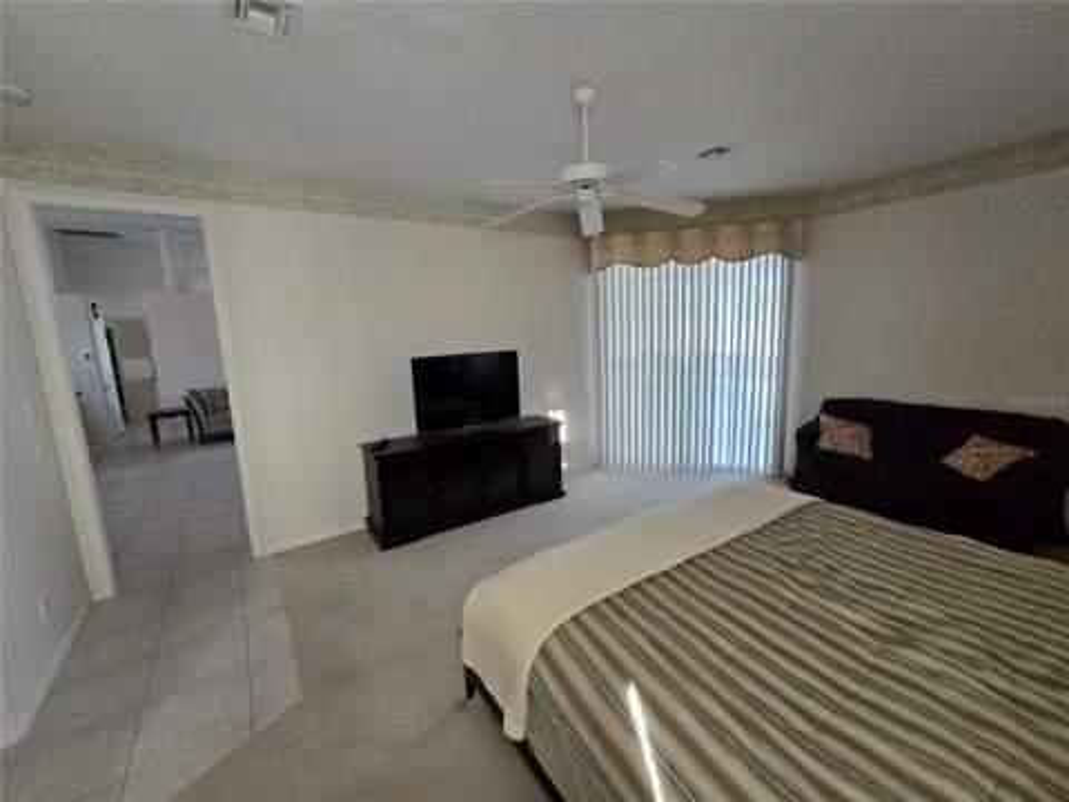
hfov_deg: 106.2
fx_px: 401
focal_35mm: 13
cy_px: 401
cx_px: 534
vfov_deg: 89.9
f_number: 2.2
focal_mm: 2.2
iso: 640
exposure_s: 1/100
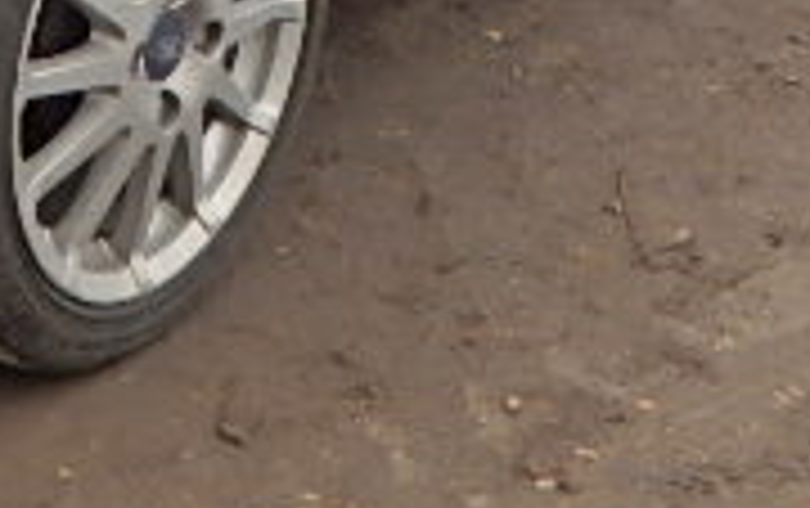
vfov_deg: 11.0
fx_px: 2409
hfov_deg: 18.5
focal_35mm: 109
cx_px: -18
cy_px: -477
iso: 125
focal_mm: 5.2
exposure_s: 1/80
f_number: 4.6
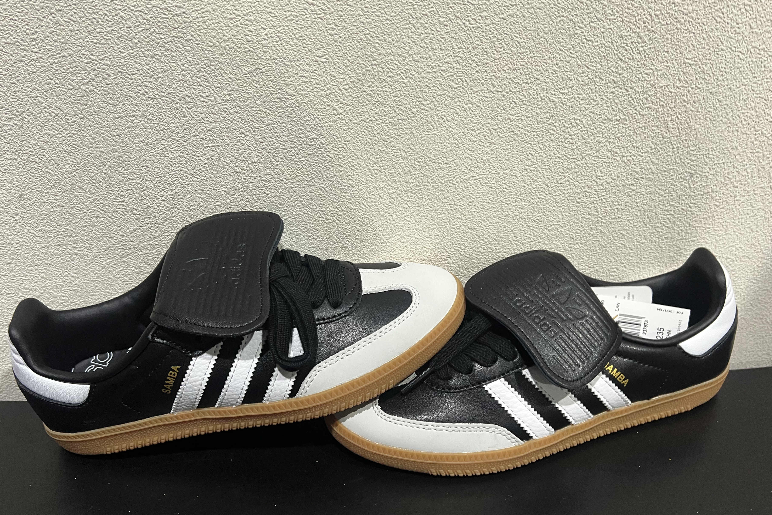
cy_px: 271
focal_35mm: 30
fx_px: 643
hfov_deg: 61.9
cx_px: 379
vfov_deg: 43.6
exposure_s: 1/50
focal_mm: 5.7
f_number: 1.5
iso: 160
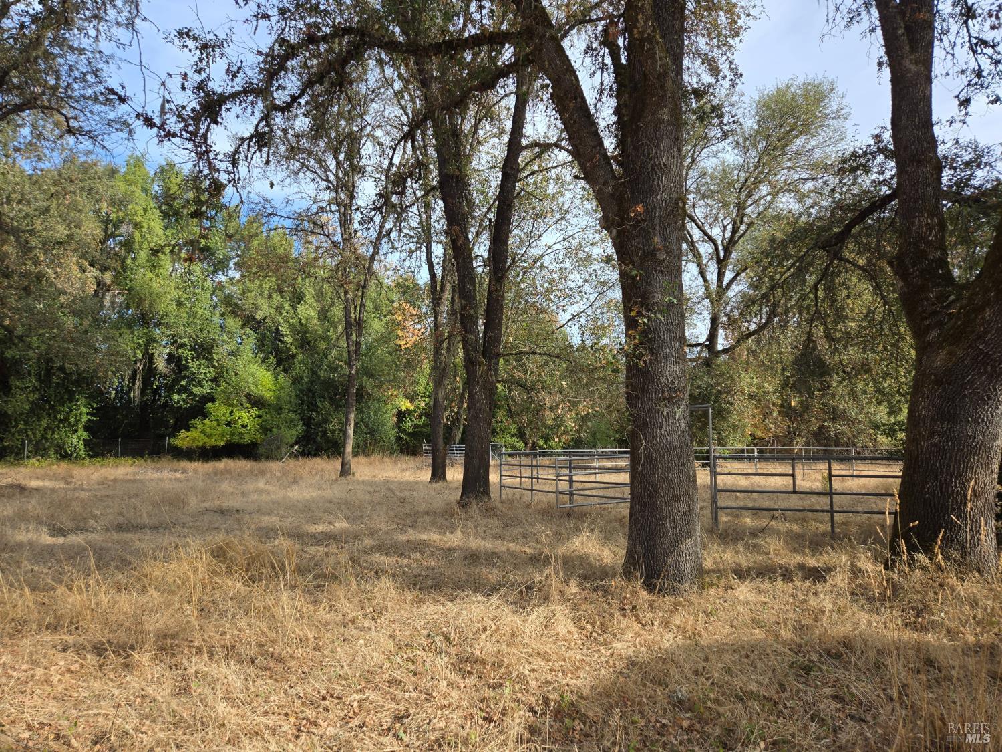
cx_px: 501
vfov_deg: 58.9
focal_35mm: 23
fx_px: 666
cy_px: 376
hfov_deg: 73.9
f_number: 1.8
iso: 25
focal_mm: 5.4
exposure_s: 1/616
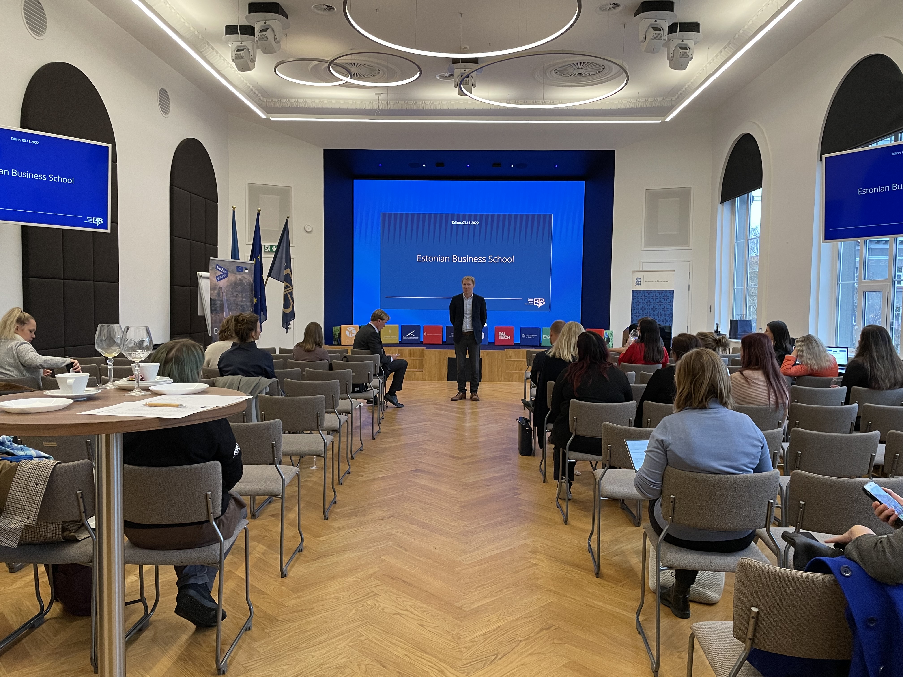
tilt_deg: -3.3
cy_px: 338
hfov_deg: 67.3
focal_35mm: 26
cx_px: 452
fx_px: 678
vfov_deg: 53.1
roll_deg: -1.1
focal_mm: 4.2
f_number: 1.6
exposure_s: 1/59
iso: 200
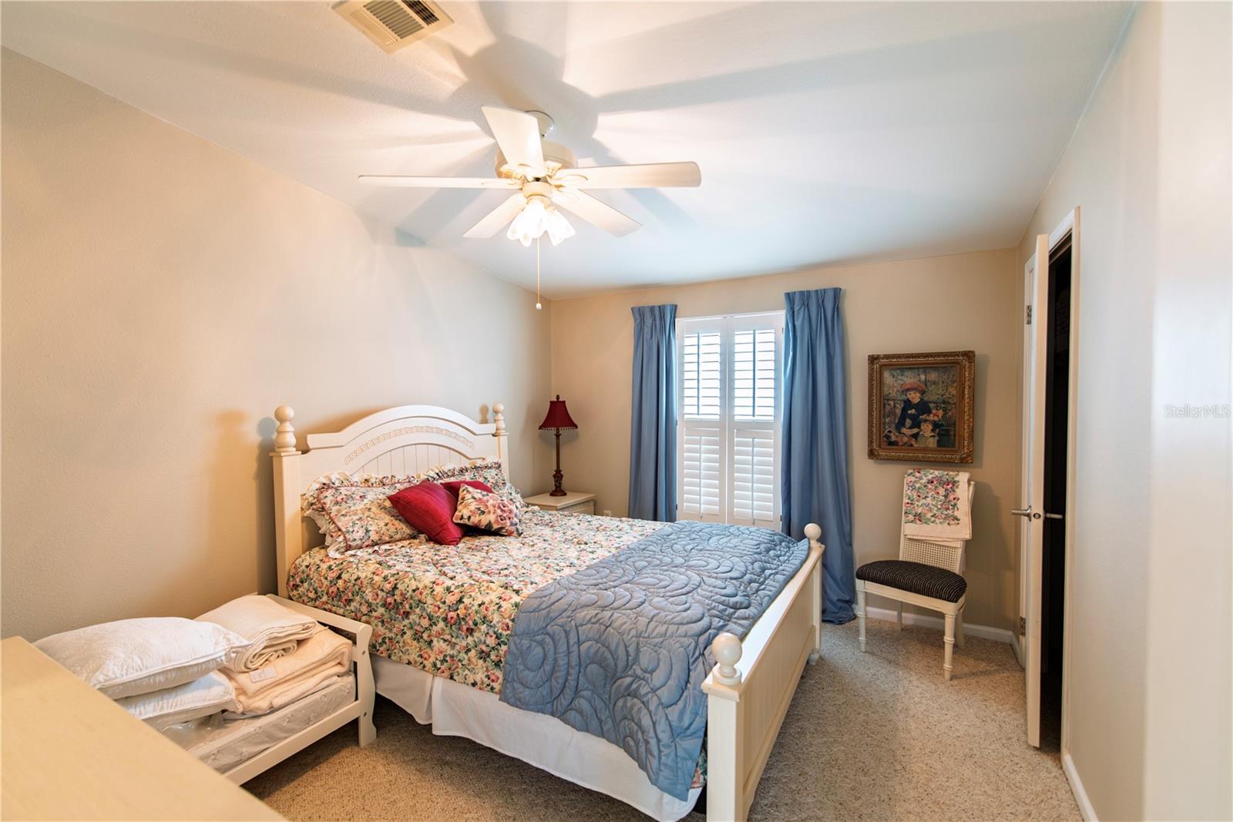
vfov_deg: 77.3
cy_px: 411
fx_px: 514
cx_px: 616
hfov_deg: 100.4
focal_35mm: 15
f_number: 2.8
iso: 100
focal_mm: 15
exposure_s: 1/20
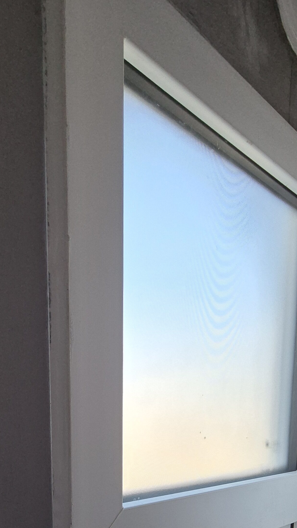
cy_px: 468
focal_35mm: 26
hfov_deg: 44.4
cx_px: 145
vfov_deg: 61.5
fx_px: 364
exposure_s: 1/359
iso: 125
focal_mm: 2.2
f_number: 2.2
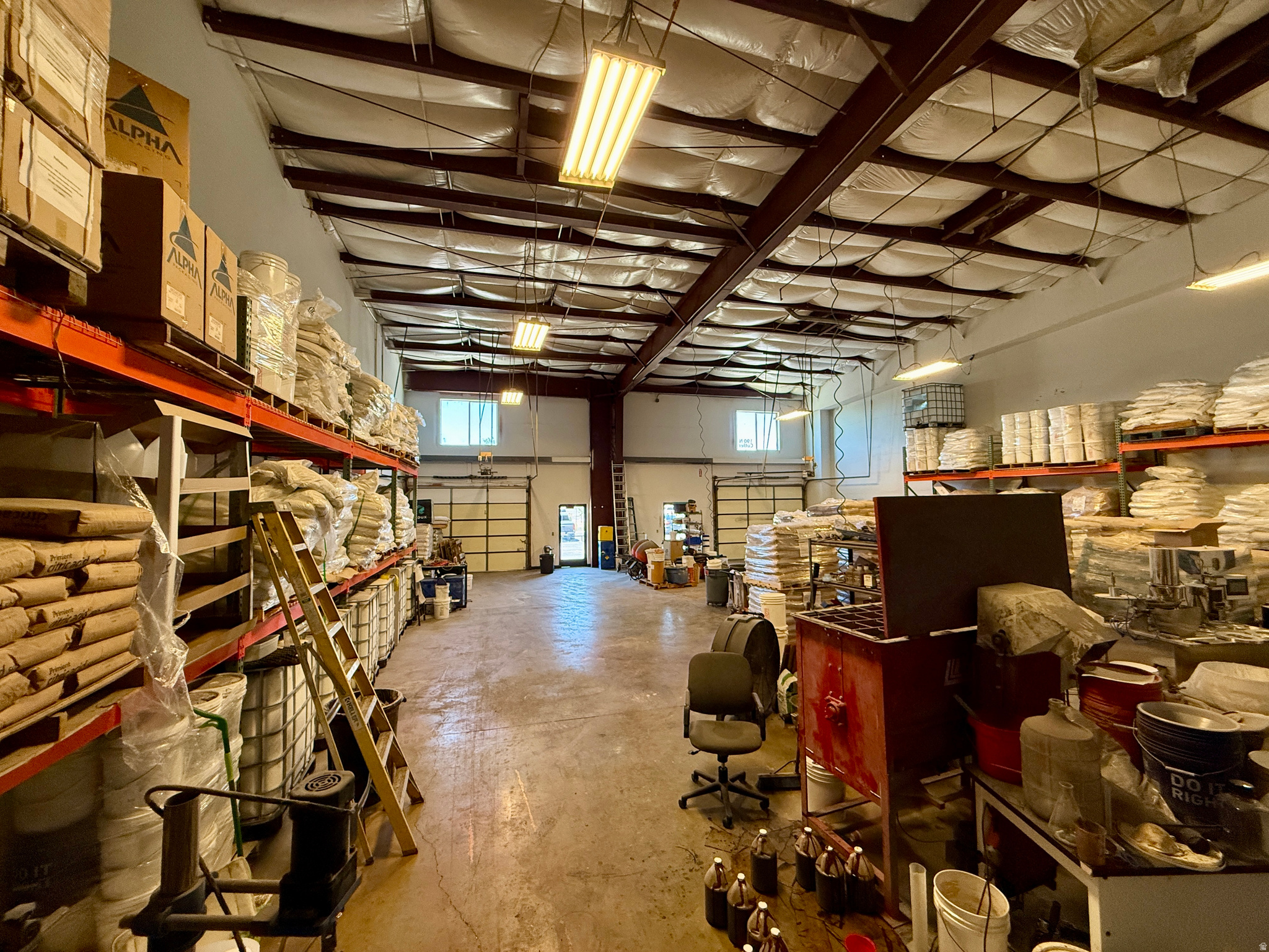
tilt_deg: +5.0
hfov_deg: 102.1
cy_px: 476
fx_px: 513
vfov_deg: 85.7
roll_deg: +1.1
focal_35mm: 14
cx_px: 634
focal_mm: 2.22
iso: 250
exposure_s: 1/120
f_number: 2.2
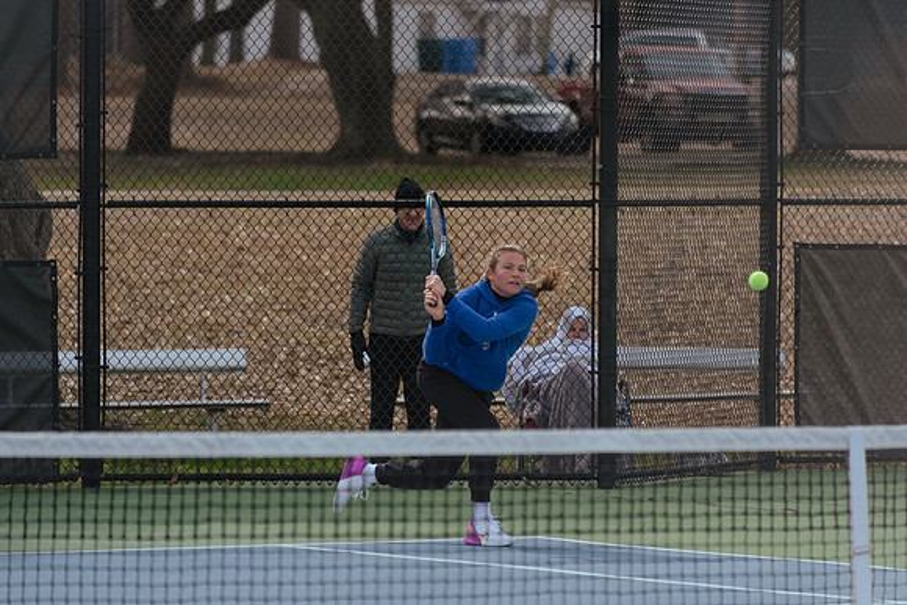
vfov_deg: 4.4
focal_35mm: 316
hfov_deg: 6.5
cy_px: 302
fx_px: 7955
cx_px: 438
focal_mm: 300
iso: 640
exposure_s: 1/2500
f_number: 5.6
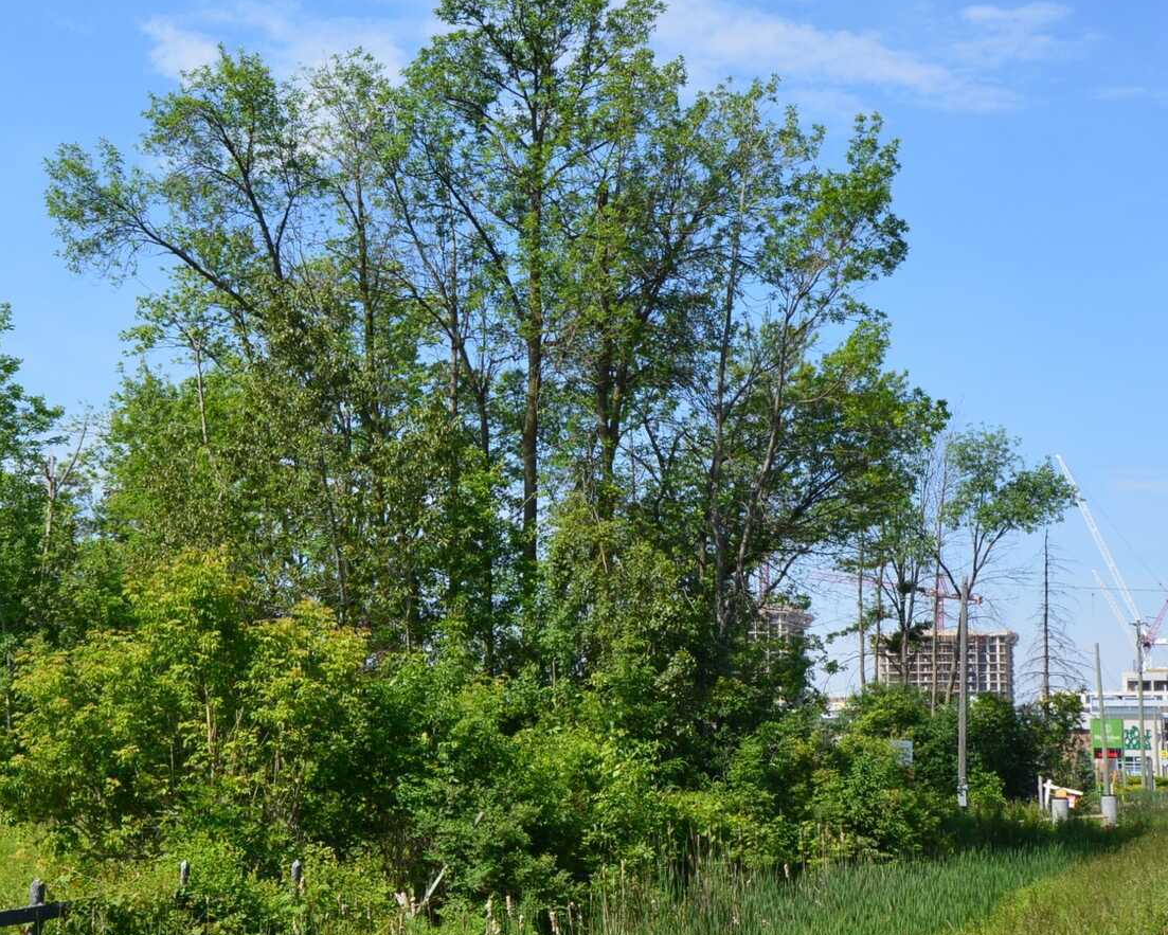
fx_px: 1763
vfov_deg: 29.6
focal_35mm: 51
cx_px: 397
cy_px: 542
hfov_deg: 36.3
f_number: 11
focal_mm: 20
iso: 400
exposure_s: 1/400
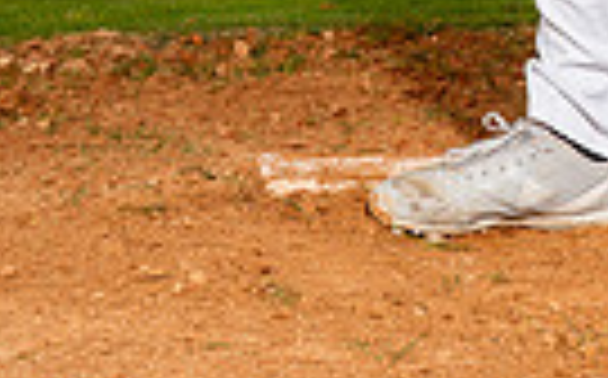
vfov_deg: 6.8
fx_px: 2979
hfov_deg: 11.6
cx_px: 527
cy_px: -562
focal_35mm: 180
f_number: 11
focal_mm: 53
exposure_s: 1/250
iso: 160
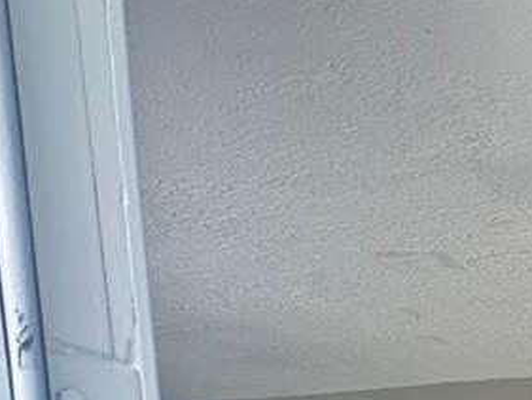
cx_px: 812
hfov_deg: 26.3
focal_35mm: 51
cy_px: 631
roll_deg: +0.7
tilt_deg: -5.4
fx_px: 784
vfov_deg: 22.4
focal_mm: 2.22
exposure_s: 1/97
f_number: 2.2
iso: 320
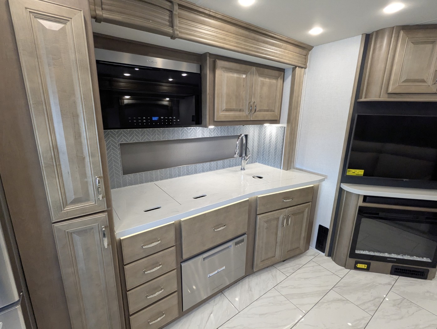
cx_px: 218
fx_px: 202
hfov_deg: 94.4
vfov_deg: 78.2
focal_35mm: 16
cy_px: 164
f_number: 2.2
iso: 326
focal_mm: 2.35
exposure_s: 1/97
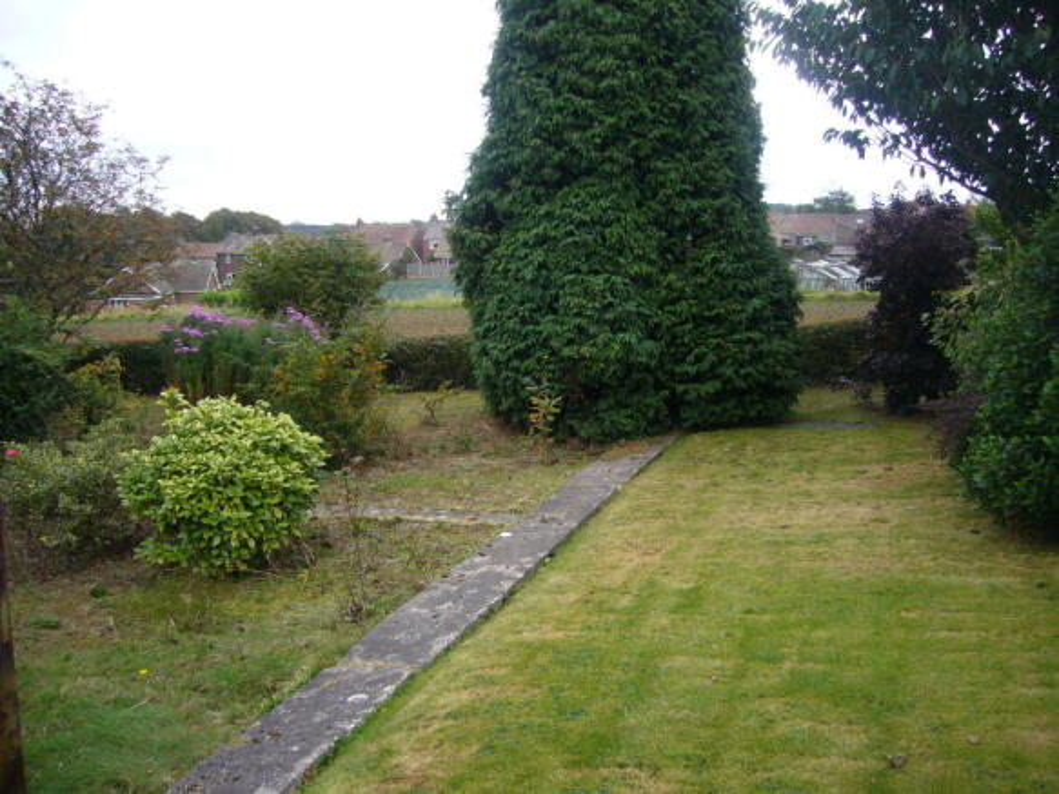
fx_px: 1071
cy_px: 397
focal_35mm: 35
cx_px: 530
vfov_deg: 40.7
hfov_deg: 52.6
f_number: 2.8
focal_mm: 5.8
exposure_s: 1/160
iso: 80
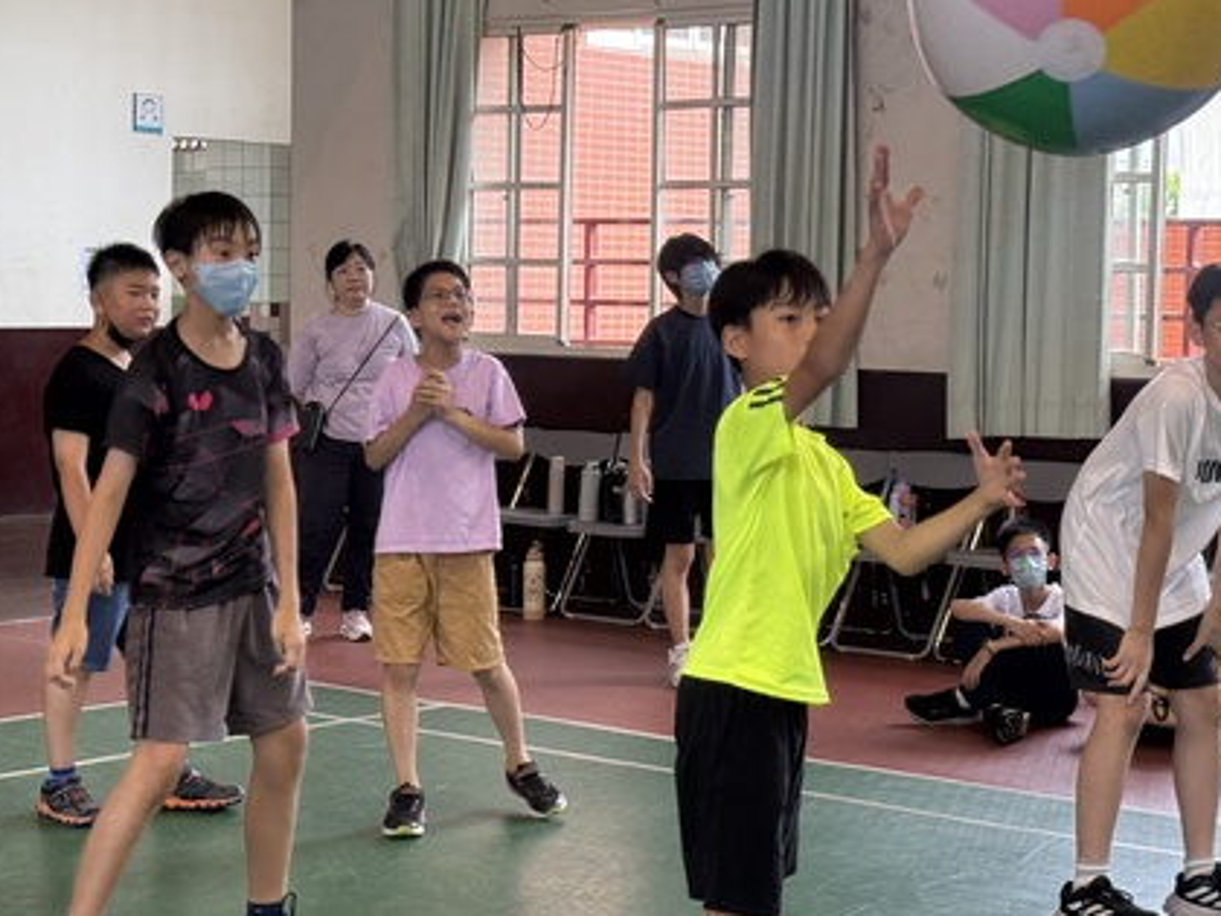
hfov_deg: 24.4
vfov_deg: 18.4
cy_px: 499
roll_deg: -0.8
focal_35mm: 80
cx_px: 532
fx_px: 2822
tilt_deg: -3.9
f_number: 1.78
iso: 100
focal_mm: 6.76
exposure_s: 1/120
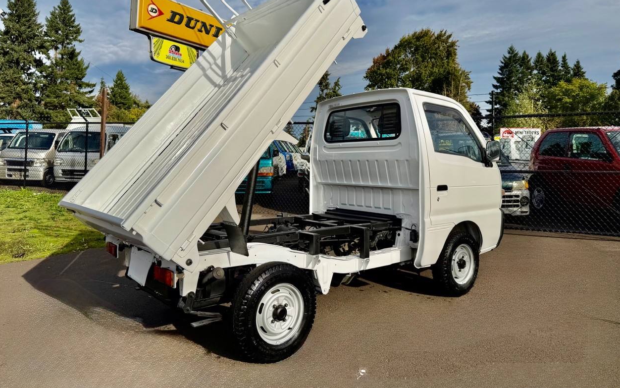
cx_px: 314
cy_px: 156
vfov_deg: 47.3
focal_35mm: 26
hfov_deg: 70.4
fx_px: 439
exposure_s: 1/14286
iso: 80
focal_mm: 6.76
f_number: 1.78
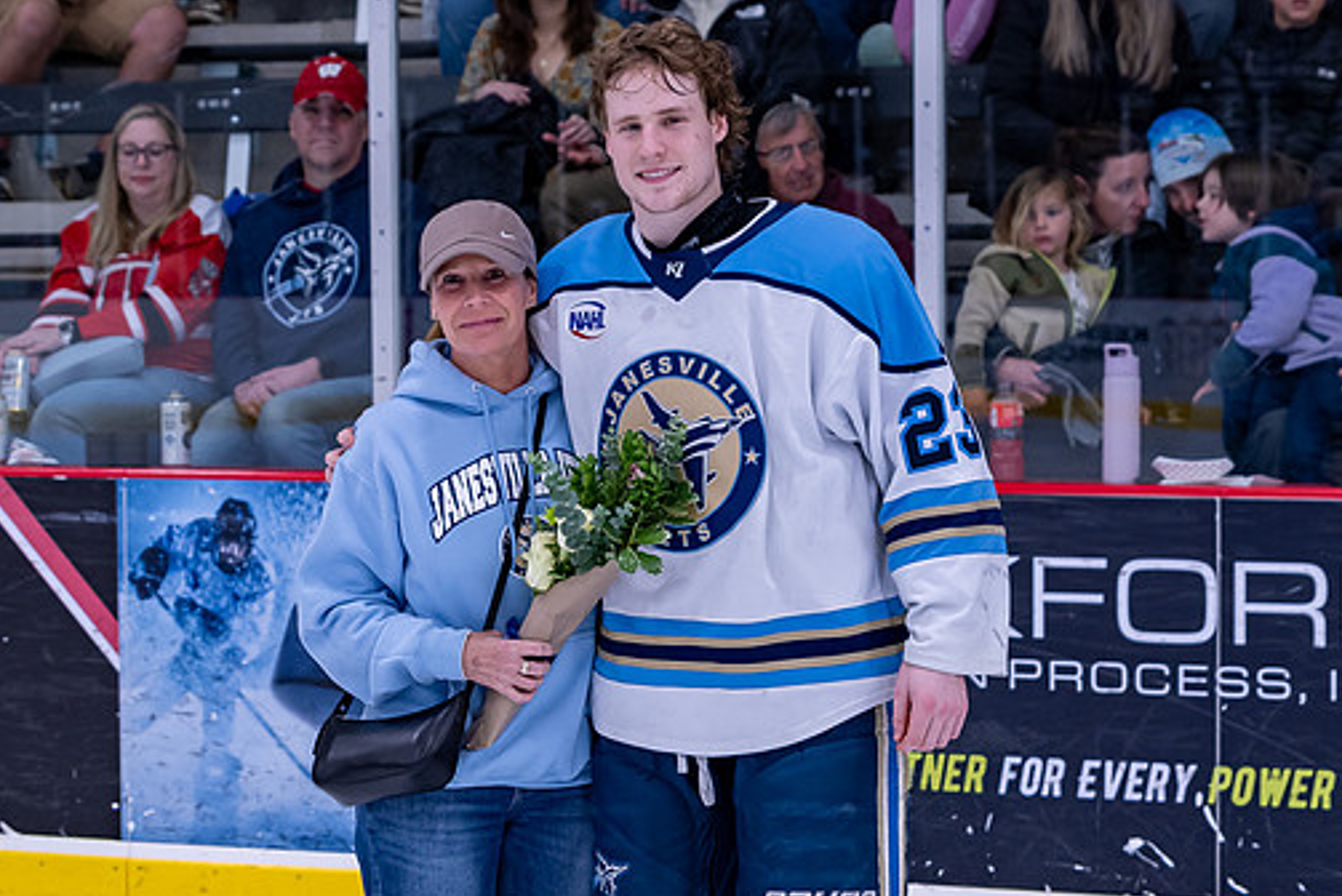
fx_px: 3804
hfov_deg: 20.0
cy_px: 460
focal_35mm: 102
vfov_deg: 13.4
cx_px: 656
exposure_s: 1/250
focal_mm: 48
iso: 500
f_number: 4
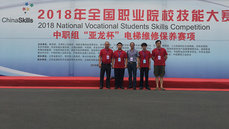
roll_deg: -1.3
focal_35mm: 32
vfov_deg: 36.4
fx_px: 194
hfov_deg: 61.0
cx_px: 116
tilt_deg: +2.5
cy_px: 47
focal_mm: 4.15
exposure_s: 1/1026
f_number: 2.2
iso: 25
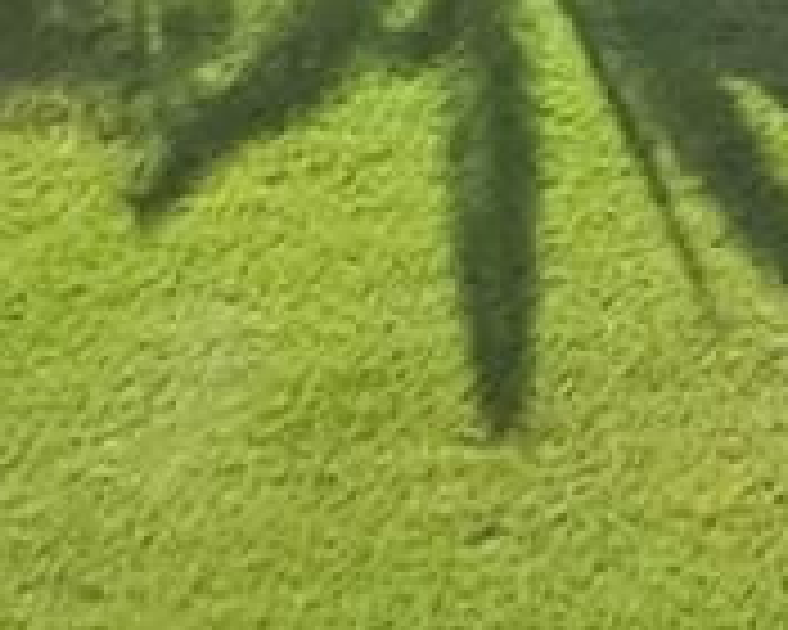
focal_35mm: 189
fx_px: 4408
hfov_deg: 9.5
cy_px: -846
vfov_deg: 7.7
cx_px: 1581
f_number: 2.8
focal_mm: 8.38
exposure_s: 1/120
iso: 100
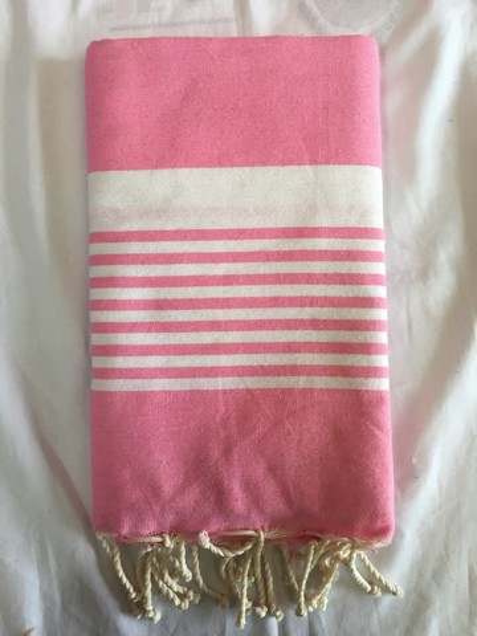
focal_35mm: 29
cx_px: 238
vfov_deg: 61.7
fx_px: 533
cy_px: 318
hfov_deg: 48.2
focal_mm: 4.15
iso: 25
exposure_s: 1/33
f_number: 2.2
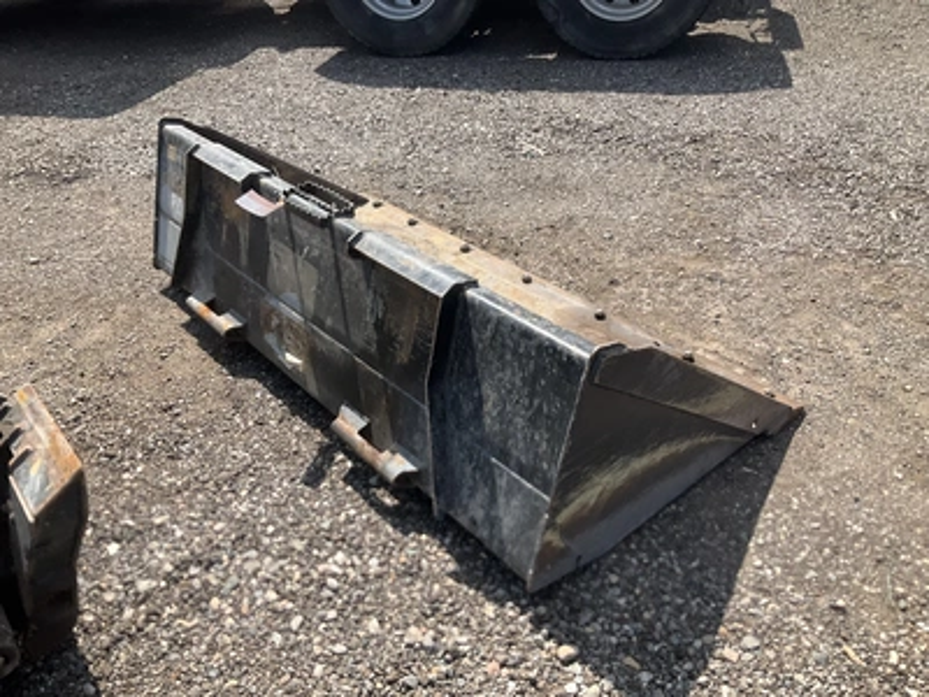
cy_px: 348
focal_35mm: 29
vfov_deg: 48.2
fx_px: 778
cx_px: 464
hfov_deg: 61.7
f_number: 1.8
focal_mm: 3
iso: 25
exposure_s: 1/1055
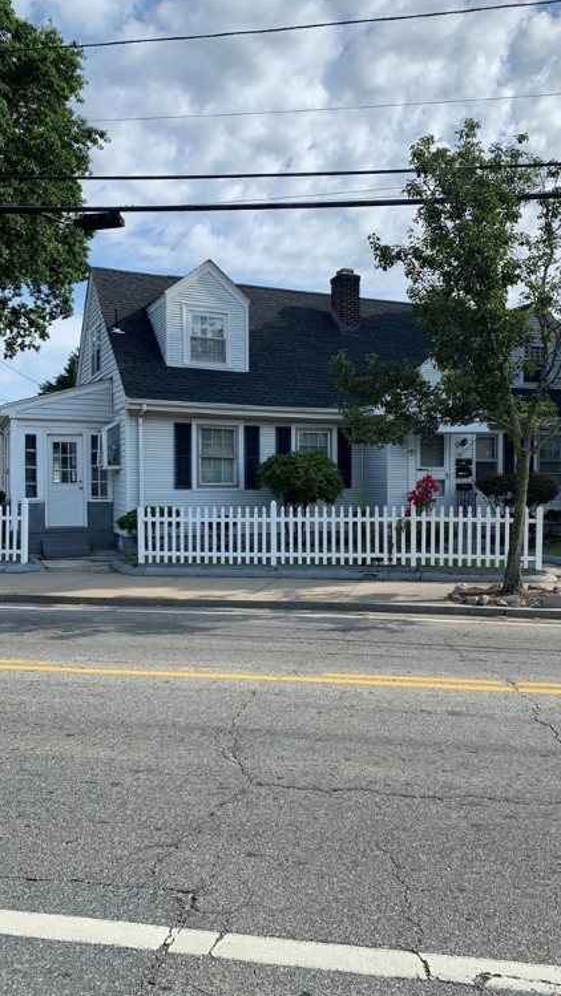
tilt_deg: -2.1
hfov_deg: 40.0
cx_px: 338
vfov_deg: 66.1
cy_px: 501
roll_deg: +0.6
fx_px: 767
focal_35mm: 29
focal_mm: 4.25
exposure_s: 1/1779
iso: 25
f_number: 1.8
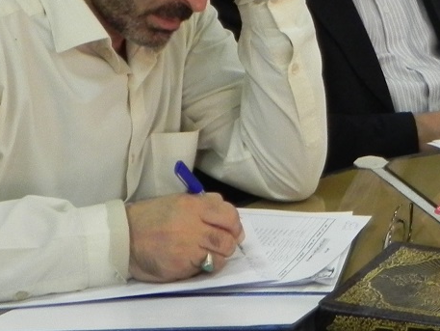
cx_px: 586
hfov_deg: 12.9
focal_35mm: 147
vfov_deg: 10.1
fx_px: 1869
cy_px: 42
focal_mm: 8.2
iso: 341
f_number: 3.2
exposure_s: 1/30
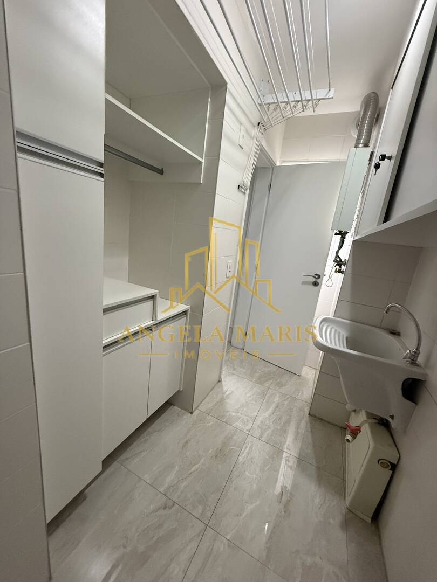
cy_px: 291
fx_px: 236
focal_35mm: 14
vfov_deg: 102.1
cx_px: 218
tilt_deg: -12.6
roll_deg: -7.0
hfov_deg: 85.7
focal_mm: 2.22
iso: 500
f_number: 2.2
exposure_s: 1/60
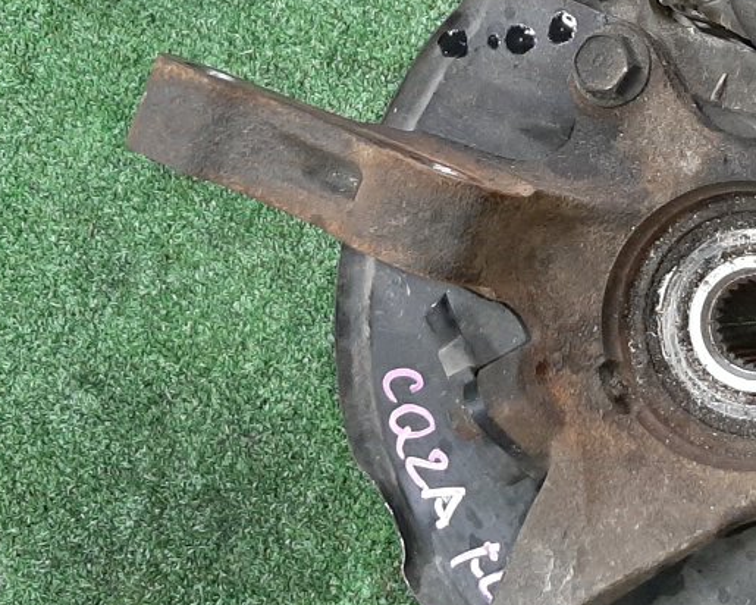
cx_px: 570
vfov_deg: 21.5
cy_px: 216
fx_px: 1589
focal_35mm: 71
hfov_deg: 26.4
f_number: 1.7
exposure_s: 1/33
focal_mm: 3.93
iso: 172
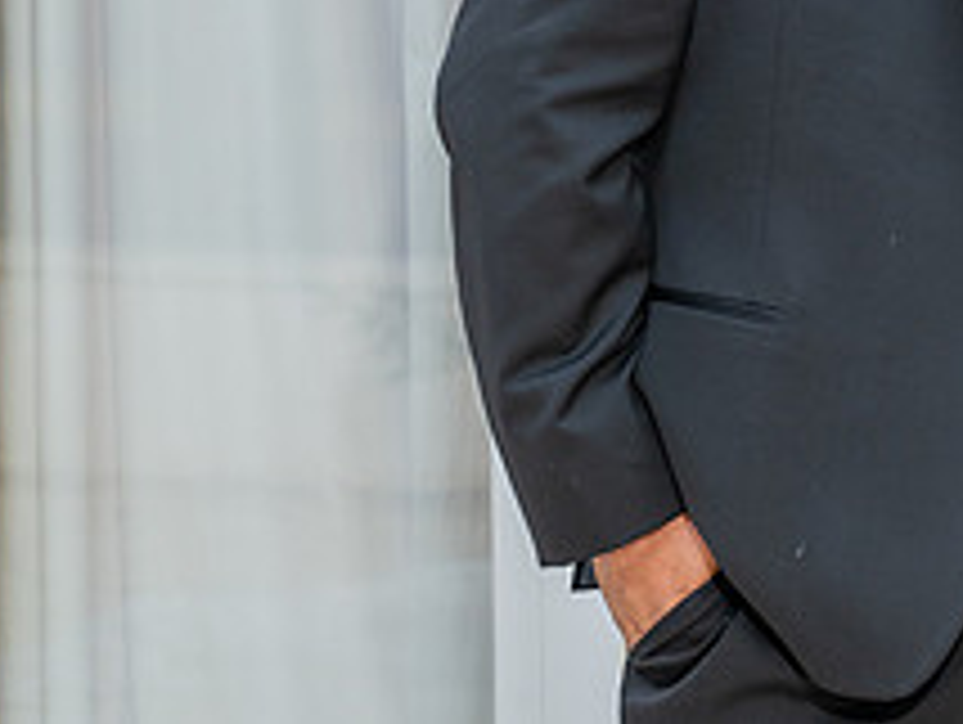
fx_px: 6044
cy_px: -157
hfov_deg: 9.0
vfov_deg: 6.8
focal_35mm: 217
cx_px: 1001
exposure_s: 1/200
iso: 200
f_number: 4.5
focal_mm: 70
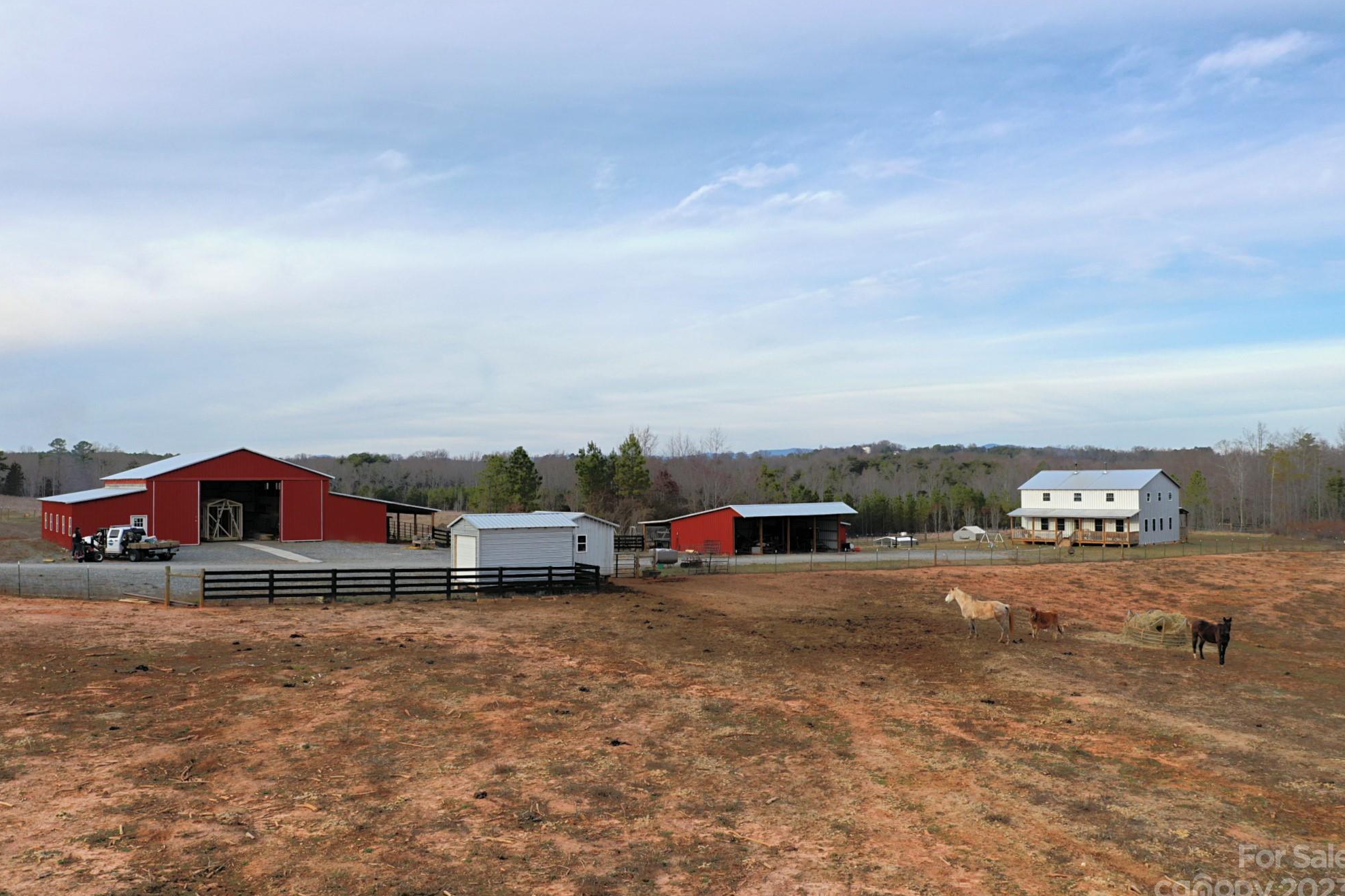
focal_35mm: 29
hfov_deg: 63.7
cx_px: 660
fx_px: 1083
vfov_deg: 45.0
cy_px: 459
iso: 100
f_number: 5
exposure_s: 1/240
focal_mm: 10.26
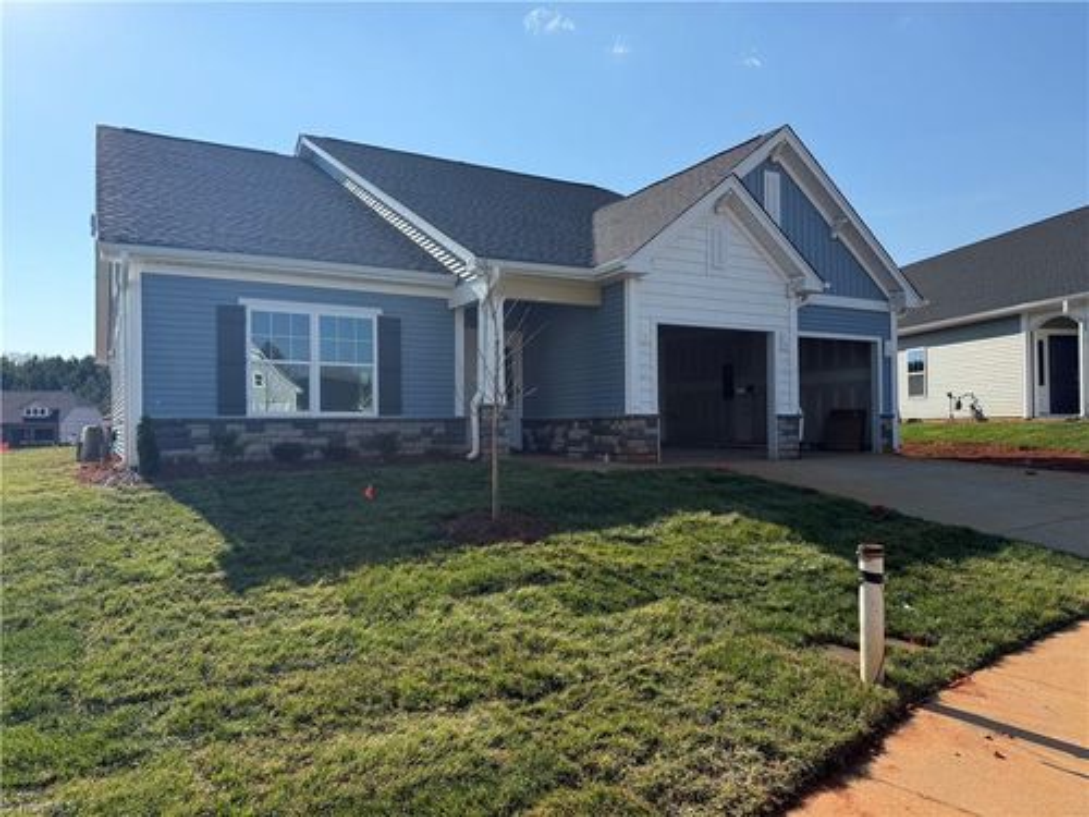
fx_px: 755
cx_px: 544
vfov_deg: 56.8
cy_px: 408
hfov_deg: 71.6
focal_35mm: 24
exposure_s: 1/6173
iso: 100
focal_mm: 6.76
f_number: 1.78
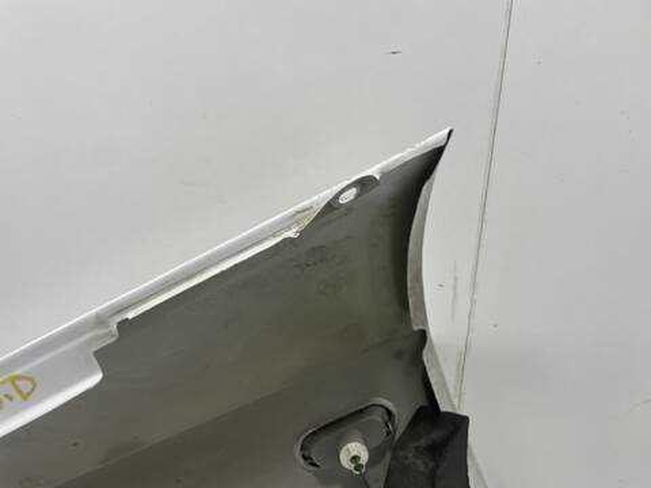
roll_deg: -3.1
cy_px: 244
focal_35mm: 26
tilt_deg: -14.3
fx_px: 489
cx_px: 326
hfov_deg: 67.3
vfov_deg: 53.1
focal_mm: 4.2
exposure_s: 1/100
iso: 100
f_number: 1.6
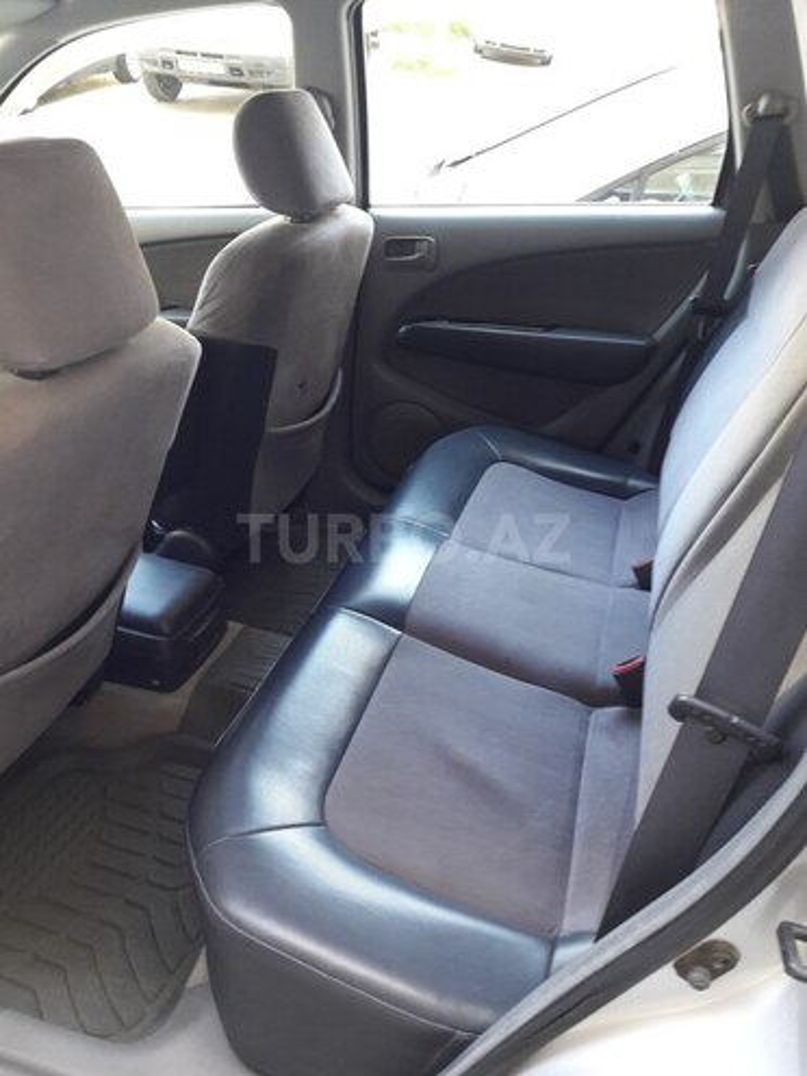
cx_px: 404
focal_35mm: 28
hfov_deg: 49.7
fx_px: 870
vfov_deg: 63.4
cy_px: 538
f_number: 1.9
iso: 160
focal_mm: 3.7
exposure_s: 1/33
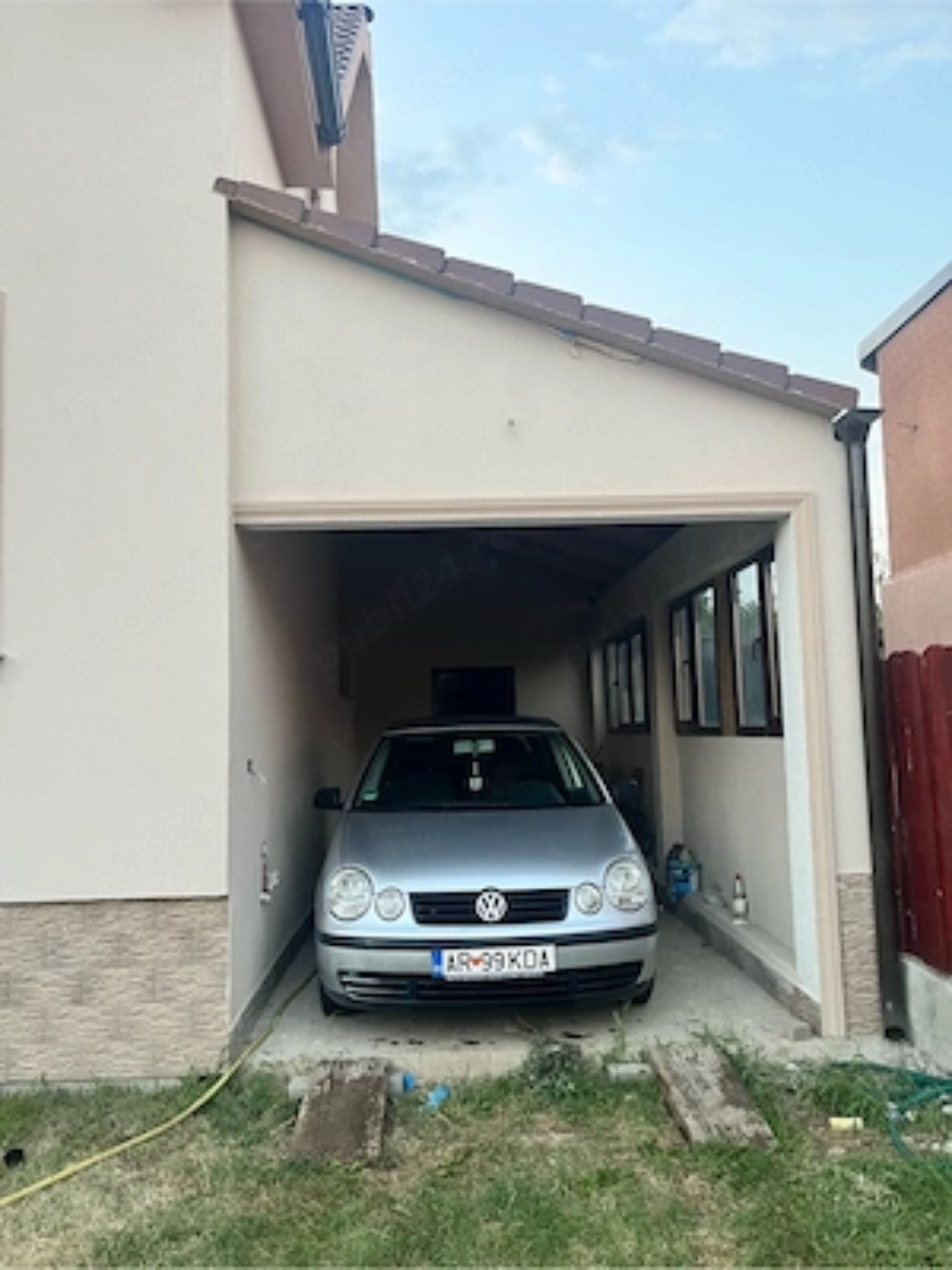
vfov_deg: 67.3
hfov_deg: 53.1
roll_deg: +2.4
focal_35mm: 26
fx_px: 953
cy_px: 635
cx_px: 476
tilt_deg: +6.5
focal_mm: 5.1
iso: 160
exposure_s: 1/60
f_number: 1.6
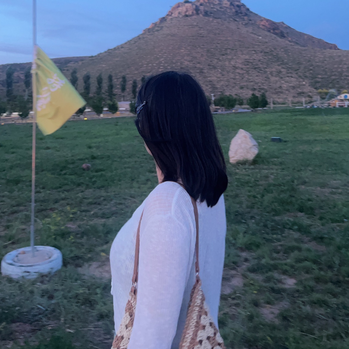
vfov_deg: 43.6
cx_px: 158
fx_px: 422
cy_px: 92
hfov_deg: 44.9
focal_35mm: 37
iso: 320
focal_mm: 5.1
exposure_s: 1/60
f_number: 1.6
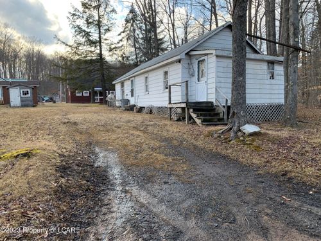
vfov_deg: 53.1
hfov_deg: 67.3
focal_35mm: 26
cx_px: 160
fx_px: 241
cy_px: 120
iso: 25
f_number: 1.8
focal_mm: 4.25
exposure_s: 1/305
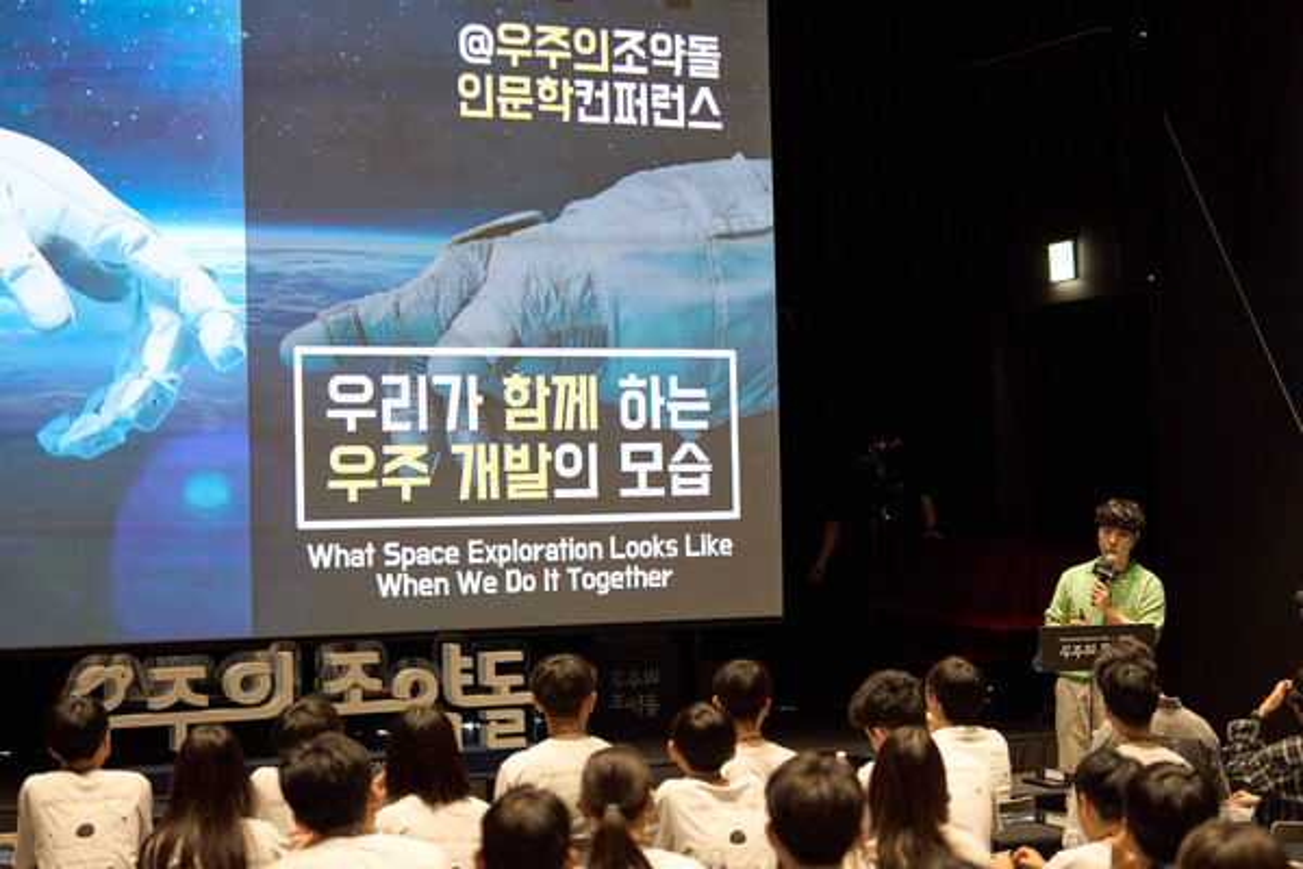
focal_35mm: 70
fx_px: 2533
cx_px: 652
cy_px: 434
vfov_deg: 19.5
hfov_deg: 28.8
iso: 1600
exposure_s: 1/125
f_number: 2.8
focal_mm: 70
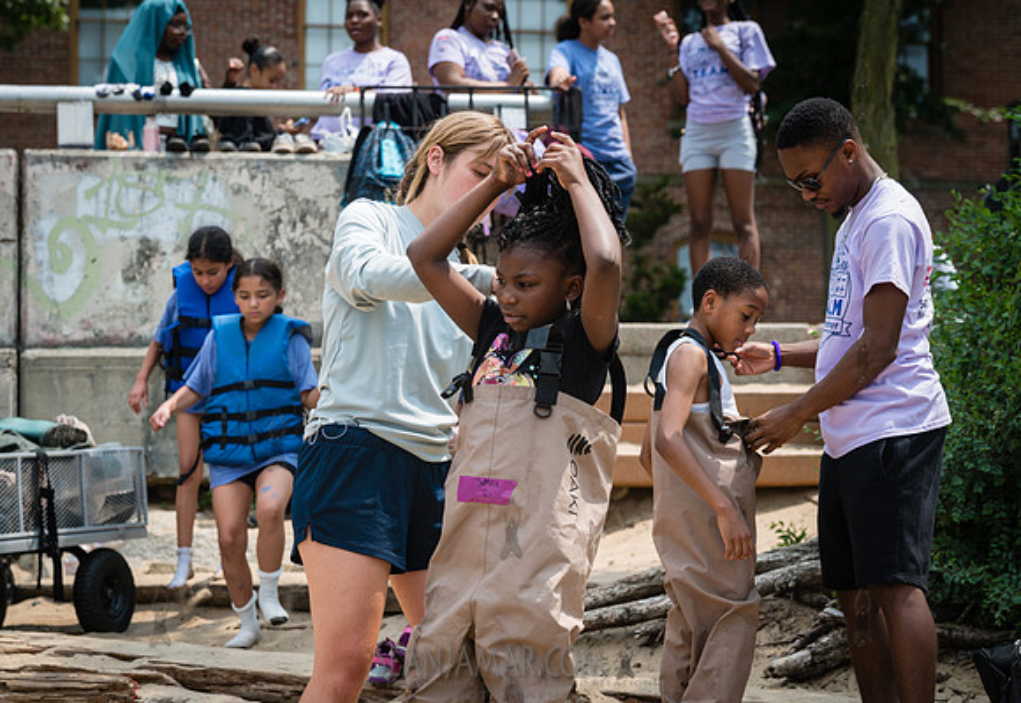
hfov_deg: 21.5
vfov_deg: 14.9
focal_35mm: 94
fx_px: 2683
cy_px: 376
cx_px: 447
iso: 160
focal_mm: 83
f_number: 5
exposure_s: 1/500
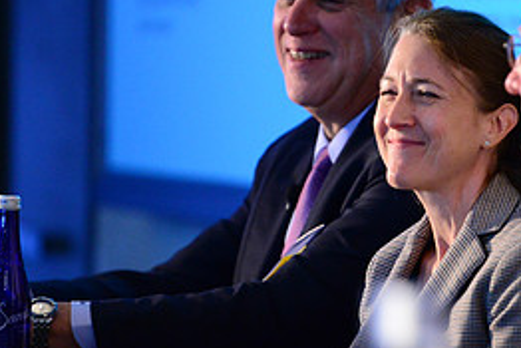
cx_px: 473
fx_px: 6414
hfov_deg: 4.6
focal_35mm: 443
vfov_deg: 3.1
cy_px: 222
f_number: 2.8
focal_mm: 200
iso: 4000
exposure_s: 1/160
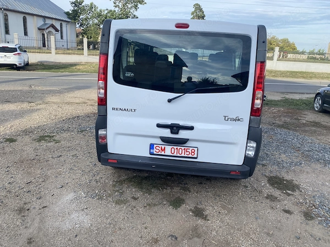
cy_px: 124
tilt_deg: -17.8
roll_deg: -5.3
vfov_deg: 53.1
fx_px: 248
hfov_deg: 67.3
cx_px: 165
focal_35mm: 26
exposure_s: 1/919
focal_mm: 4.25
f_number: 1.8
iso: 32
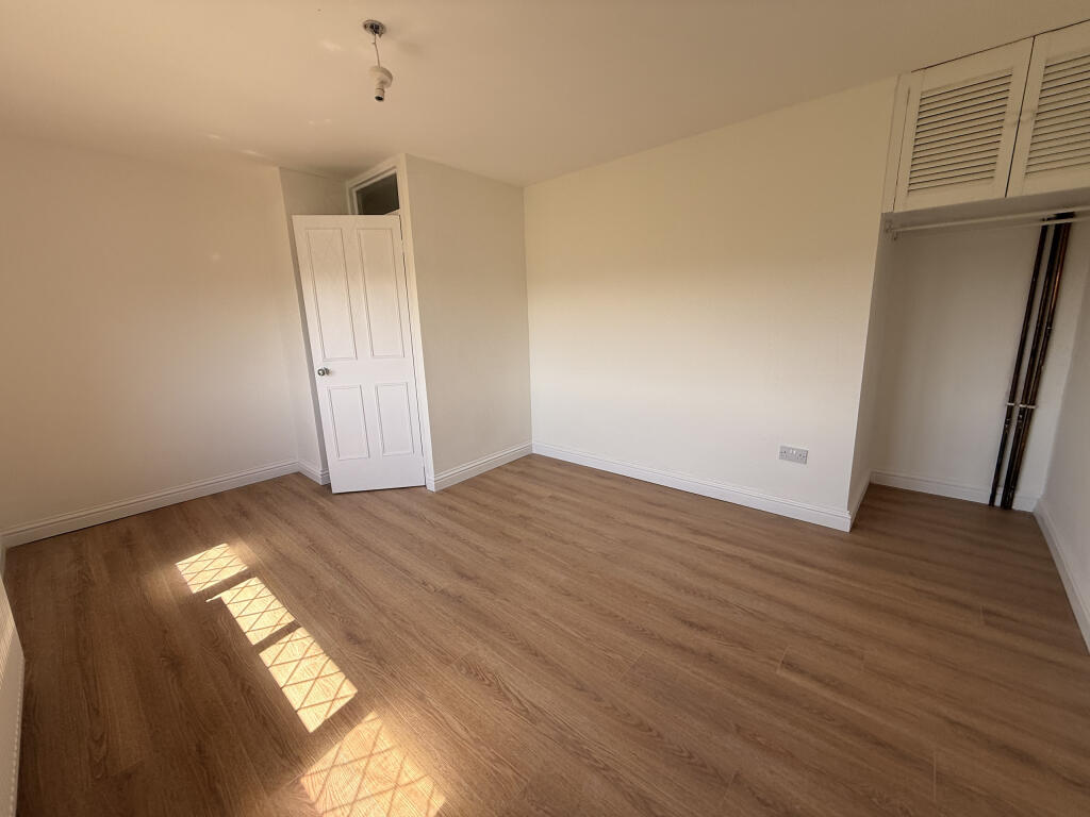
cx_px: 545
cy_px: 408
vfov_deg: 85.7
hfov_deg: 102.1
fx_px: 441
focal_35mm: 14
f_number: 2.2
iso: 64
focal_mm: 2.22
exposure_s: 1/270
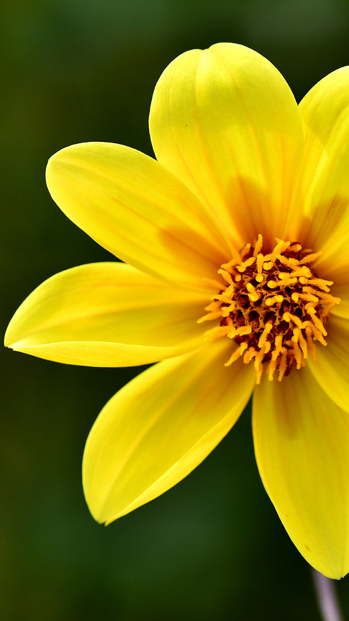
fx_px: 2336
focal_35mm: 142
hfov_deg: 8.5
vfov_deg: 15.1
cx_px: 282
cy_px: 311
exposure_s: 1/750
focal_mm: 90
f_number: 5.6
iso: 200
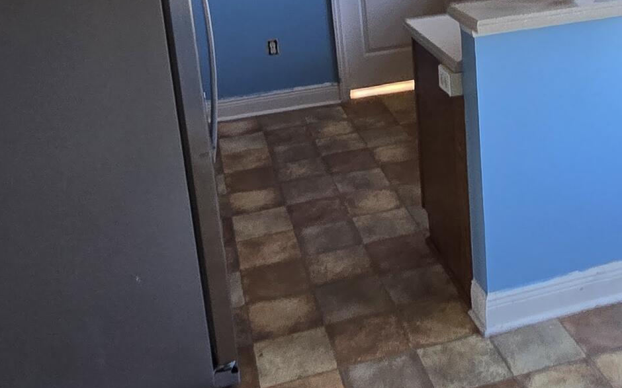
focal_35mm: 44
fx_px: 746
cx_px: 440
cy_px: -3
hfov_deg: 44.3
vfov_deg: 27.5
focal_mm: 2.2
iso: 160
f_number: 2.2
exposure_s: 1/60
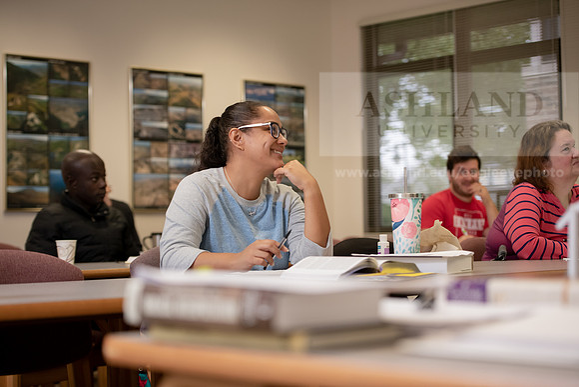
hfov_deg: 28.8
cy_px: 194
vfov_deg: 19.5
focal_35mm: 70
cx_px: 290
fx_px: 1126
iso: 1000
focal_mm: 70
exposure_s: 1/200
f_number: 3.2
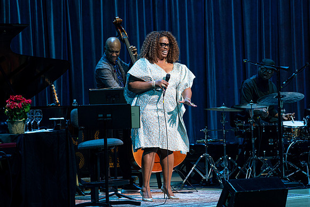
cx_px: 154
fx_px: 1848
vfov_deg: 6.4
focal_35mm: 215
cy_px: 95
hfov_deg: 9.6
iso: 2500
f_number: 6.3
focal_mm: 184
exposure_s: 1/250
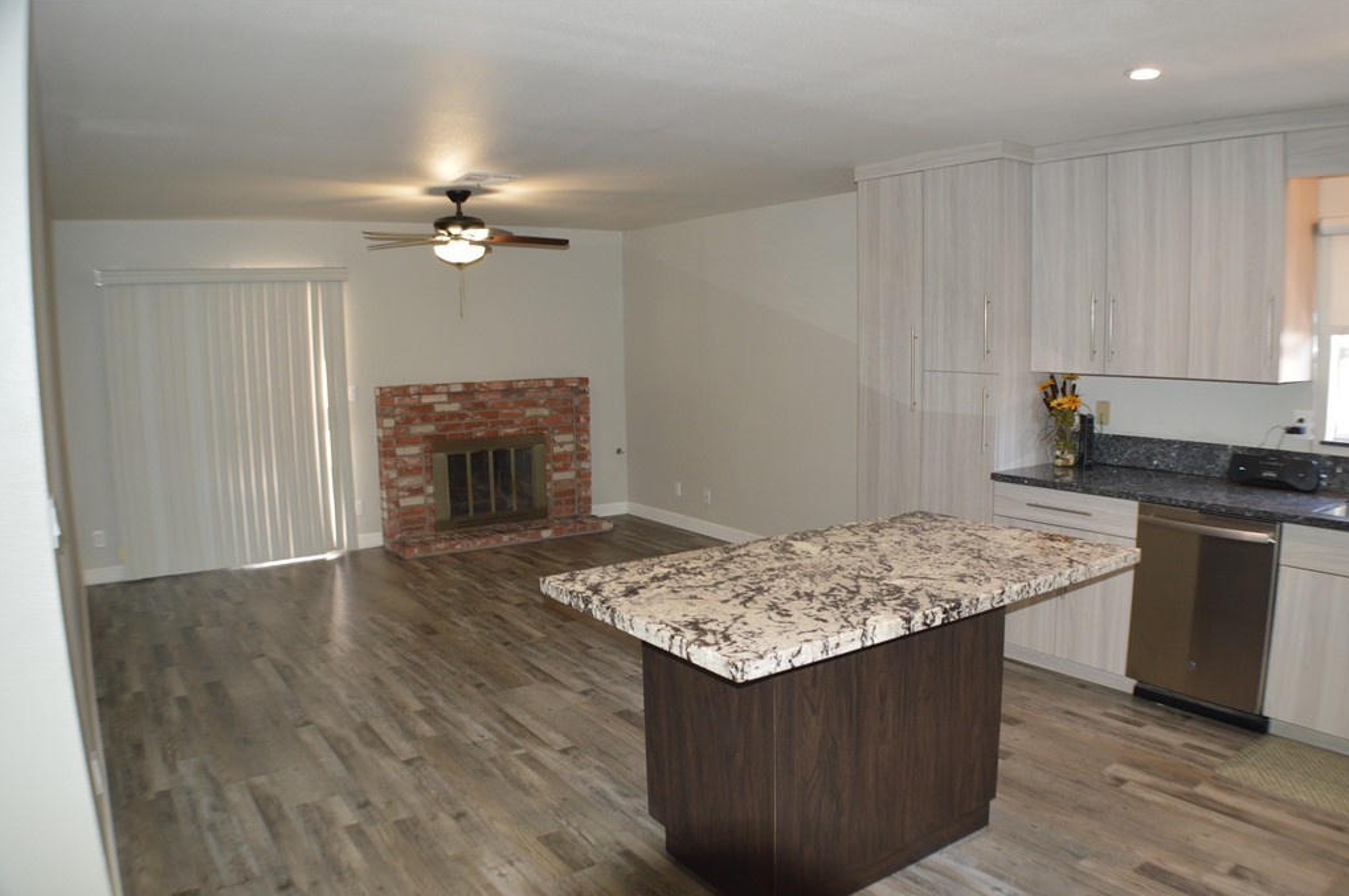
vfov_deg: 41.0
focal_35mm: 32
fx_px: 1198
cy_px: 474
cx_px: 697
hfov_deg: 58.8
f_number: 3.8
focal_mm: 20
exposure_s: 1/60
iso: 800
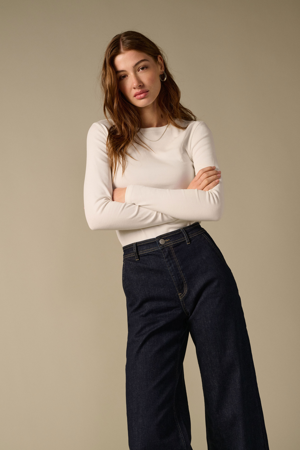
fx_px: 675
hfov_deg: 25.1
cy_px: 225
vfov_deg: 36.9
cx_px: 150
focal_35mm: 54
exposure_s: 1/160
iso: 320
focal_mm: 54
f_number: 9
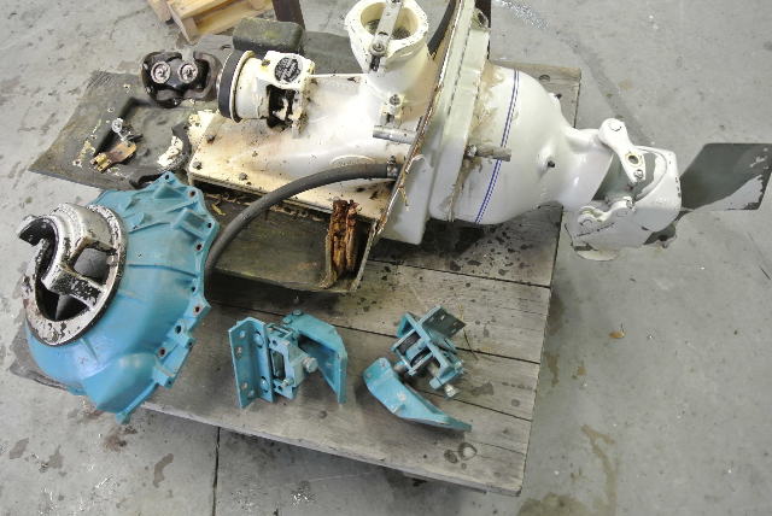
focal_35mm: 31
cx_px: 386
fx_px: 665
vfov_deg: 42.4
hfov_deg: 60.2
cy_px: 258
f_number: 3.8
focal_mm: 11.8
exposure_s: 1/30
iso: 800
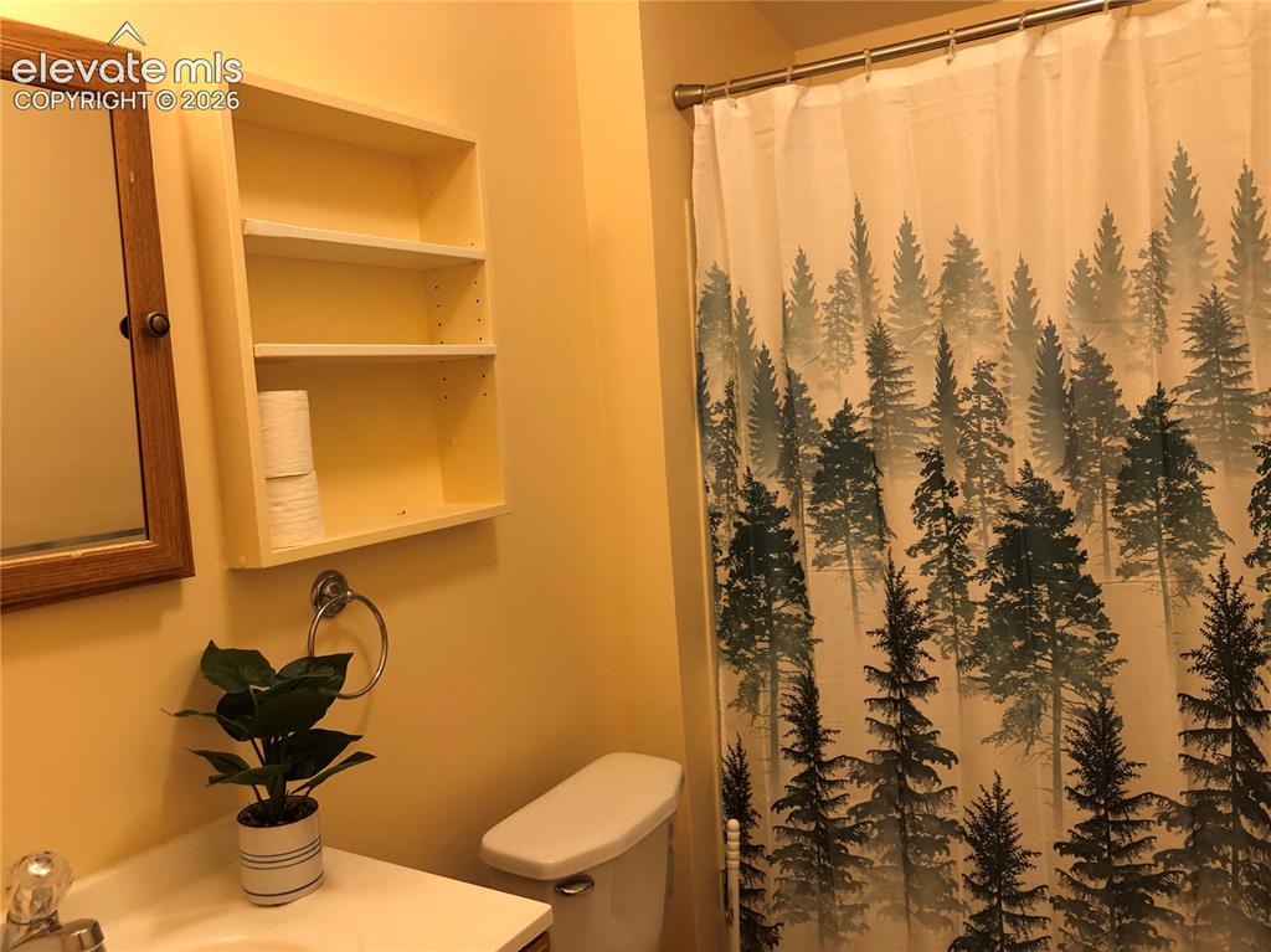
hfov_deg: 63.5
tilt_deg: -5.9
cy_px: 476
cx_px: 636
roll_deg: +3.4
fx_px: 1028
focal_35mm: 28
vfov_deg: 49.7
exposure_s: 1/24
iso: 40
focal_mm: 3.99
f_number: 1.8
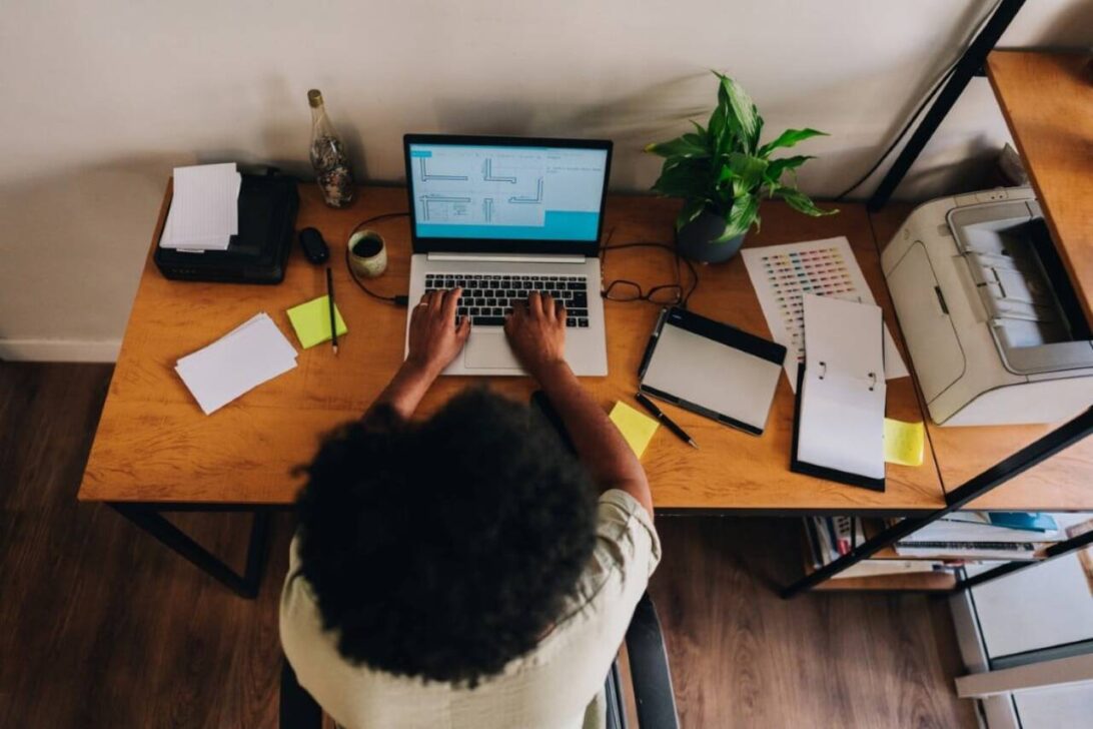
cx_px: 546
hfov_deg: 73.7
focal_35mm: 24
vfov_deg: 53.1
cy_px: 364
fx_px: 729
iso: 1250
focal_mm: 24
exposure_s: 1/1600
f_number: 1.4
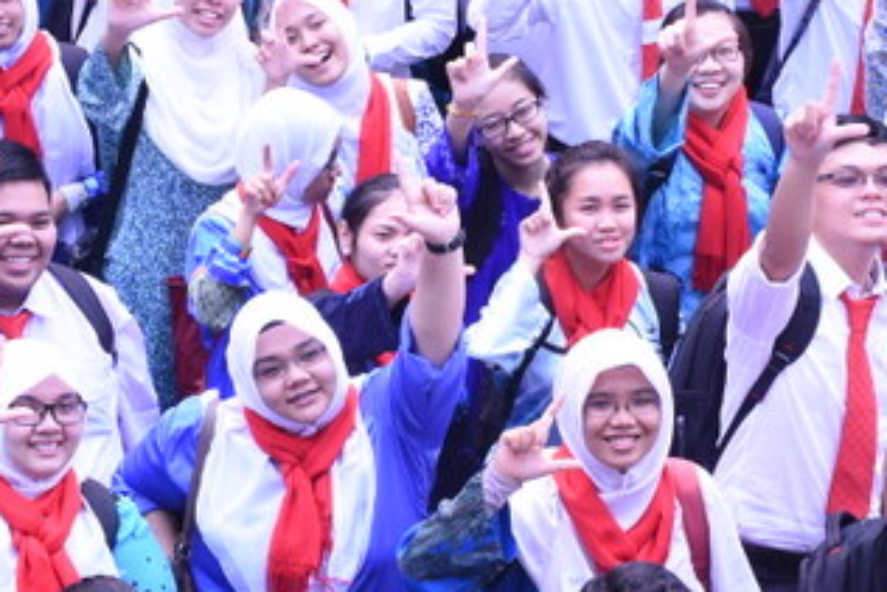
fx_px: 3895
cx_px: 326
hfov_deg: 13.0
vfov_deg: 8.7
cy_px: 491
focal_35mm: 158
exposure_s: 1/100
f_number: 13
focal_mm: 52
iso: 400
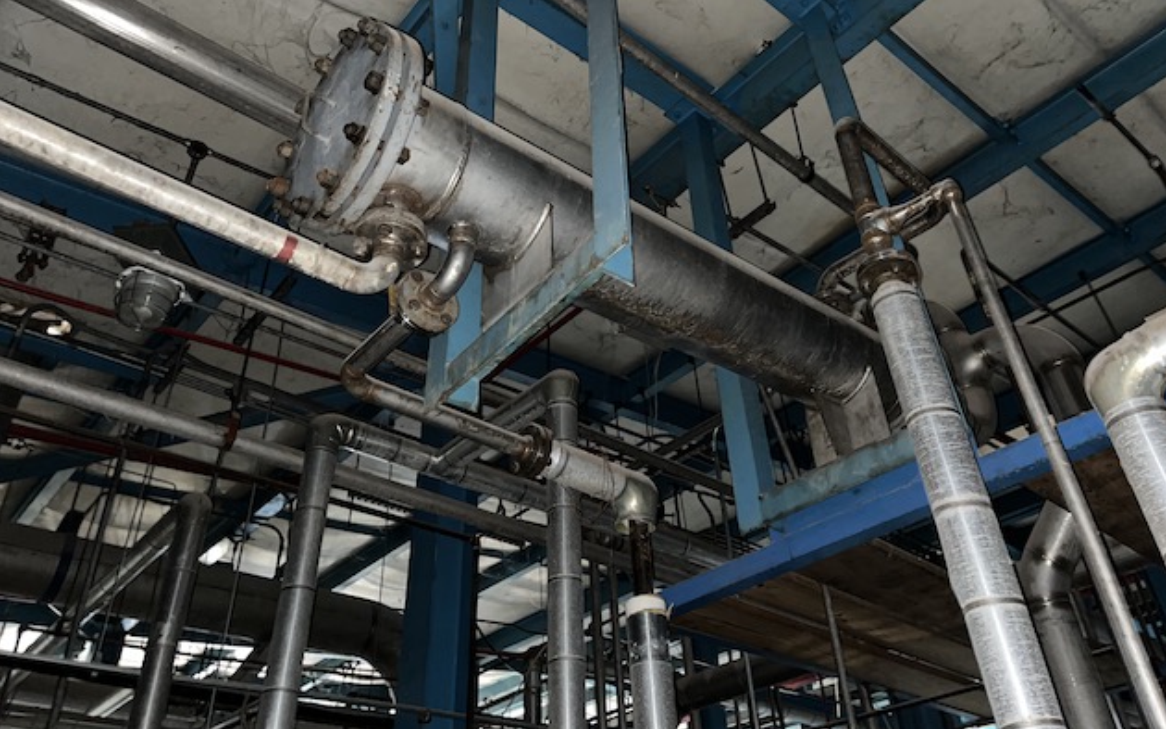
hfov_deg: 66.5
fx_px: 890
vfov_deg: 44.3
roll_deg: +3.1
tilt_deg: +38.9
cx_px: 589
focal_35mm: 28
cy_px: 294
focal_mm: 5.1
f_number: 1.6
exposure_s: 1/4
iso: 400
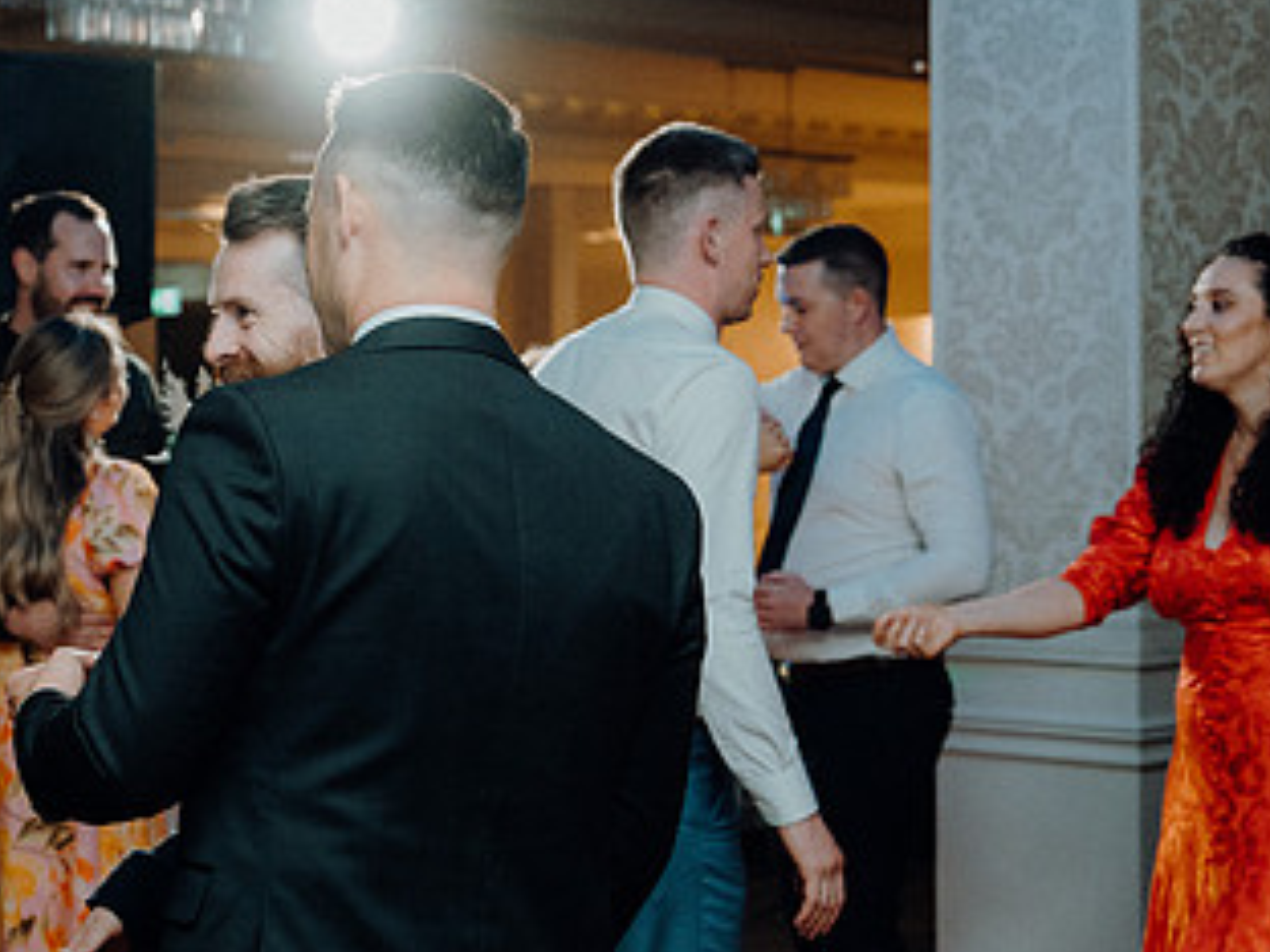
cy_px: 633
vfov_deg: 19.1
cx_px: 358
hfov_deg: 25.1
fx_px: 2825
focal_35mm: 77
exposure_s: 1/160
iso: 2500
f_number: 3.5
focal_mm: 43
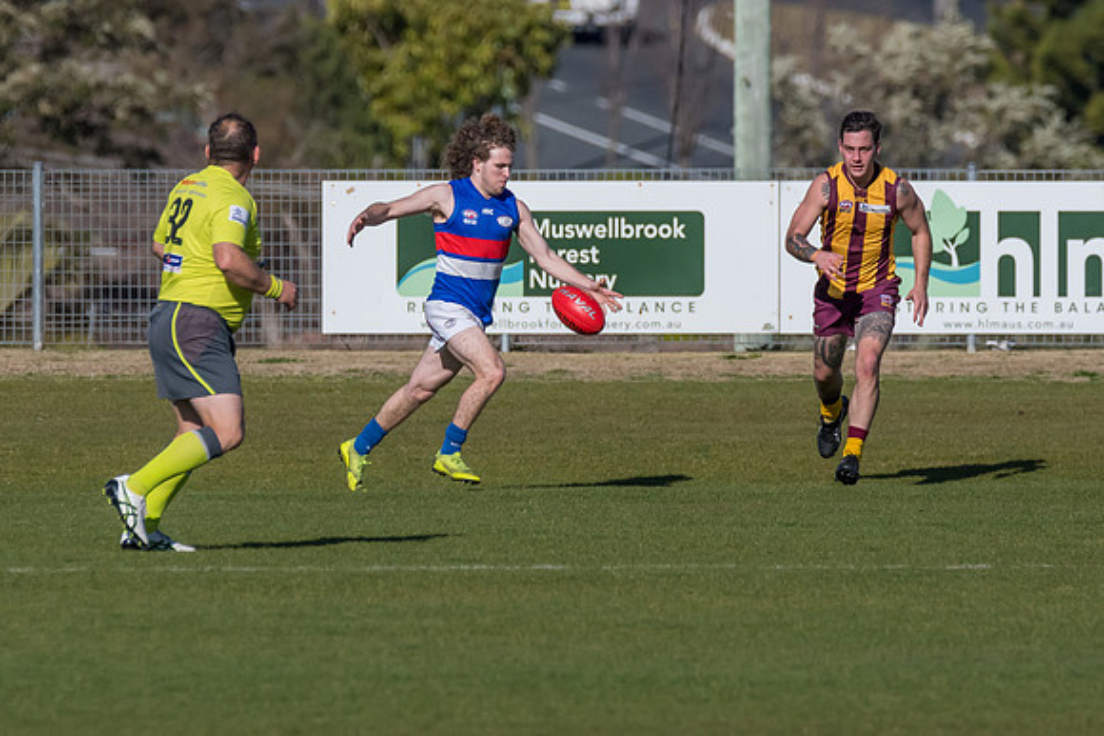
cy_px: 274
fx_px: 27196
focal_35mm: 887
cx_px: 399
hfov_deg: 2.3
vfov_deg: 1.6
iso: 800
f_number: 8
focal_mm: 460
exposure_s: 1/8000
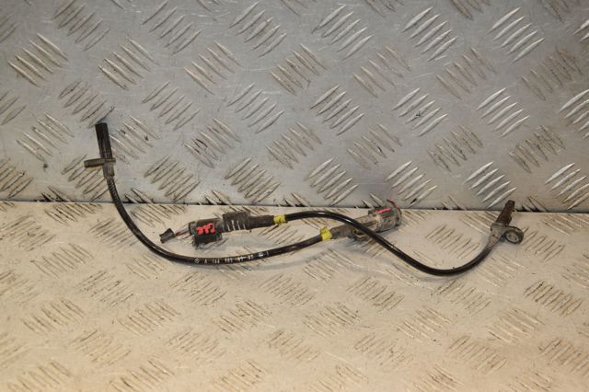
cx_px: 294
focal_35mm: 78
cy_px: 196
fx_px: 1275
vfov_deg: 17.5
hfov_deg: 26.0
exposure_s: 1/200
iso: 800
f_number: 7.1
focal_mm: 52
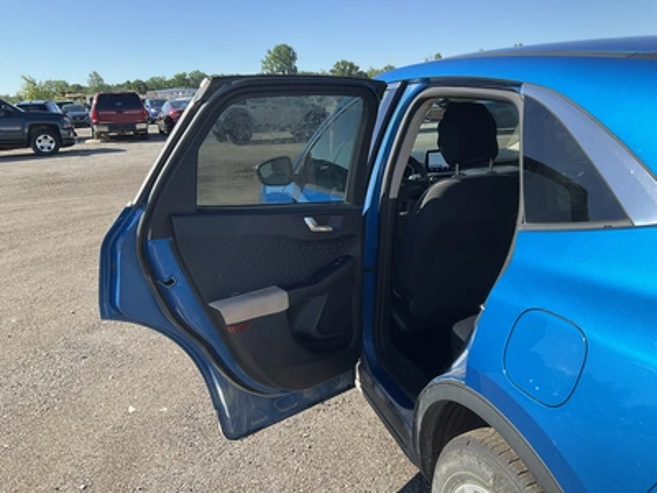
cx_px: 328
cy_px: 246
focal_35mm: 29
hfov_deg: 61.7
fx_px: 550
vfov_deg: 48.2
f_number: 1.8
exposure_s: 1/709
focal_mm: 3
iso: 25
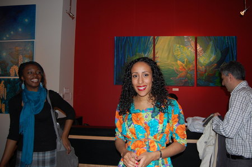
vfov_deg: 47.7
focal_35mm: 27
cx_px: 126
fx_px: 189
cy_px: 84
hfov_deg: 67.5
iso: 400
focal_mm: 18
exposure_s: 1/60
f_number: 3.5
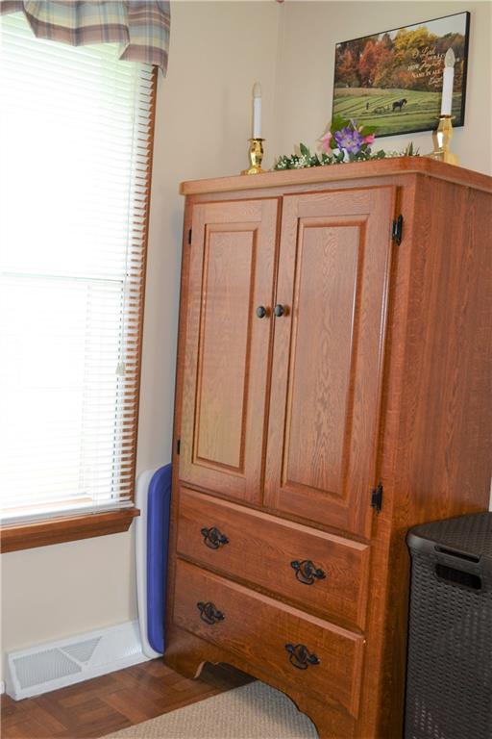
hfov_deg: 36.9
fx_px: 738
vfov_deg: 53.1
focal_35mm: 36
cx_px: 246
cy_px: 370
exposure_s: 1/125
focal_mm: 24
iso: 400
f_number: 4
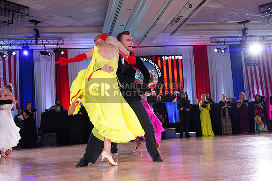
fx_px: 340
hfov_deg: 43.6
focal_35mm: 45
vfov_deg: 29.9
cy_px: 90
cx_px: 136
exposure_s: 1/160
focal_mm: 45
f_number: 5.6
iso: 1600
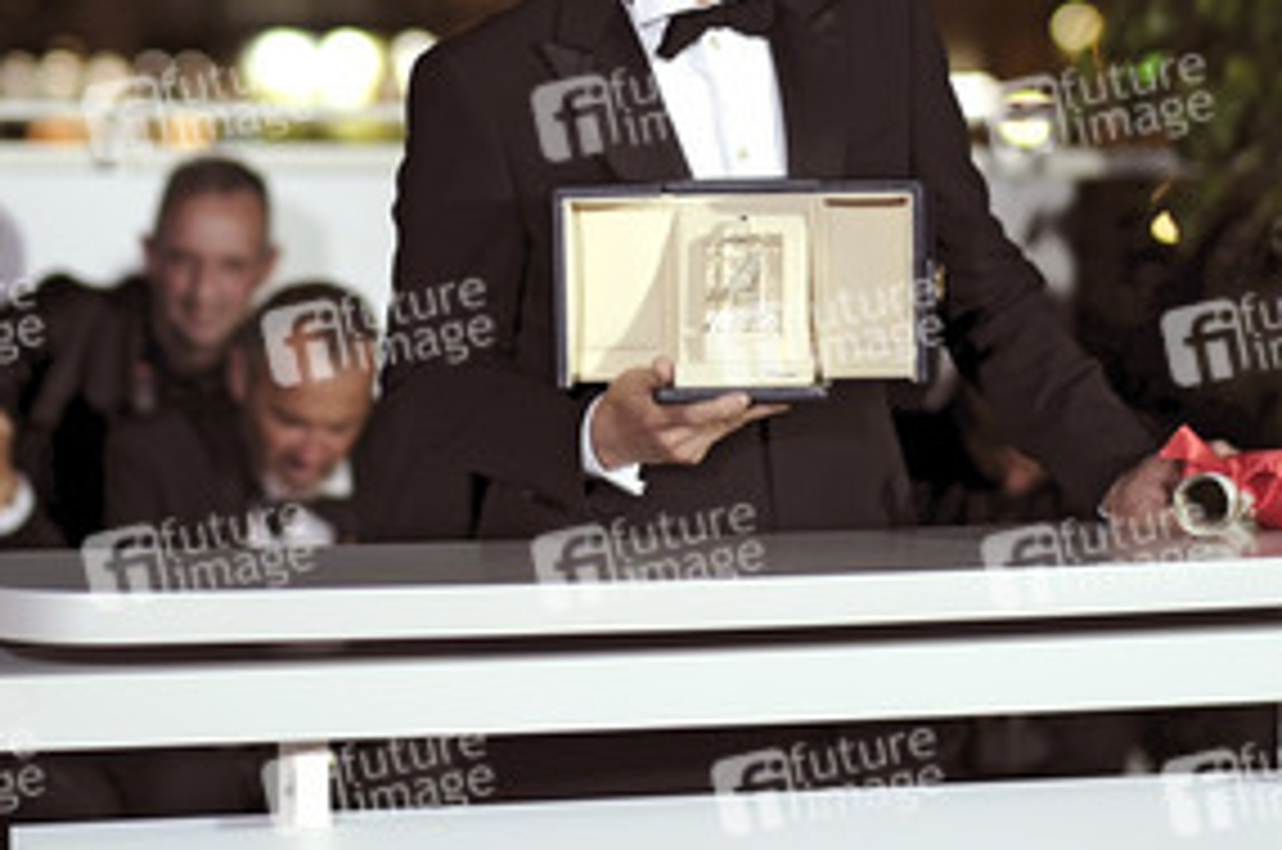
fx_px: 4728
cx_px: 708
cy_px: 220
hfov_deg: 15.4
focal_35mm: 133
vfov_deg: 10.3
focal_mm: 56
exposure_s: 1/200
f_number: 1.4
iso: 500
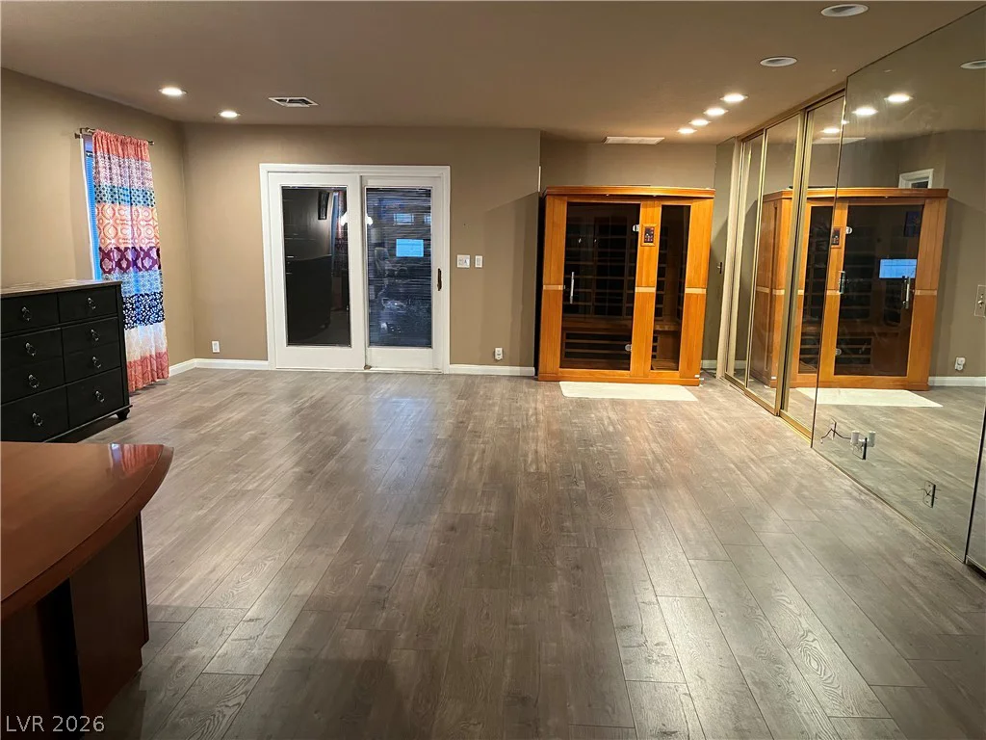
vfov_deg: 53.1
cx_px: 493
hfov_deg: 67.3
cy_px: 370
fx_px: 741
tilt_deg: -11.0
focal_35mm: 26
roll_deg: -0.2
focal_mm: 5.1
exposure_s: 1/60
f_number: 1.6
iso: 400
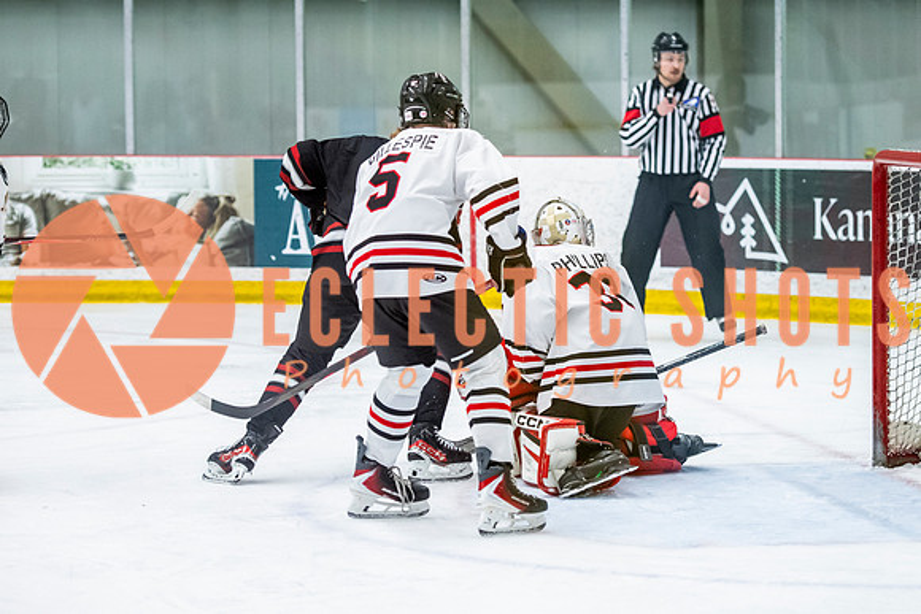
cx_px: 559
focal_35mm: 146
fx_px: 3739
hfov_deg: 14.0
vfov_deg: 9.4
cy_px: 276
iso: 2500
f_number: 3.2
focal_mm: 100
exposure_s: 1/800
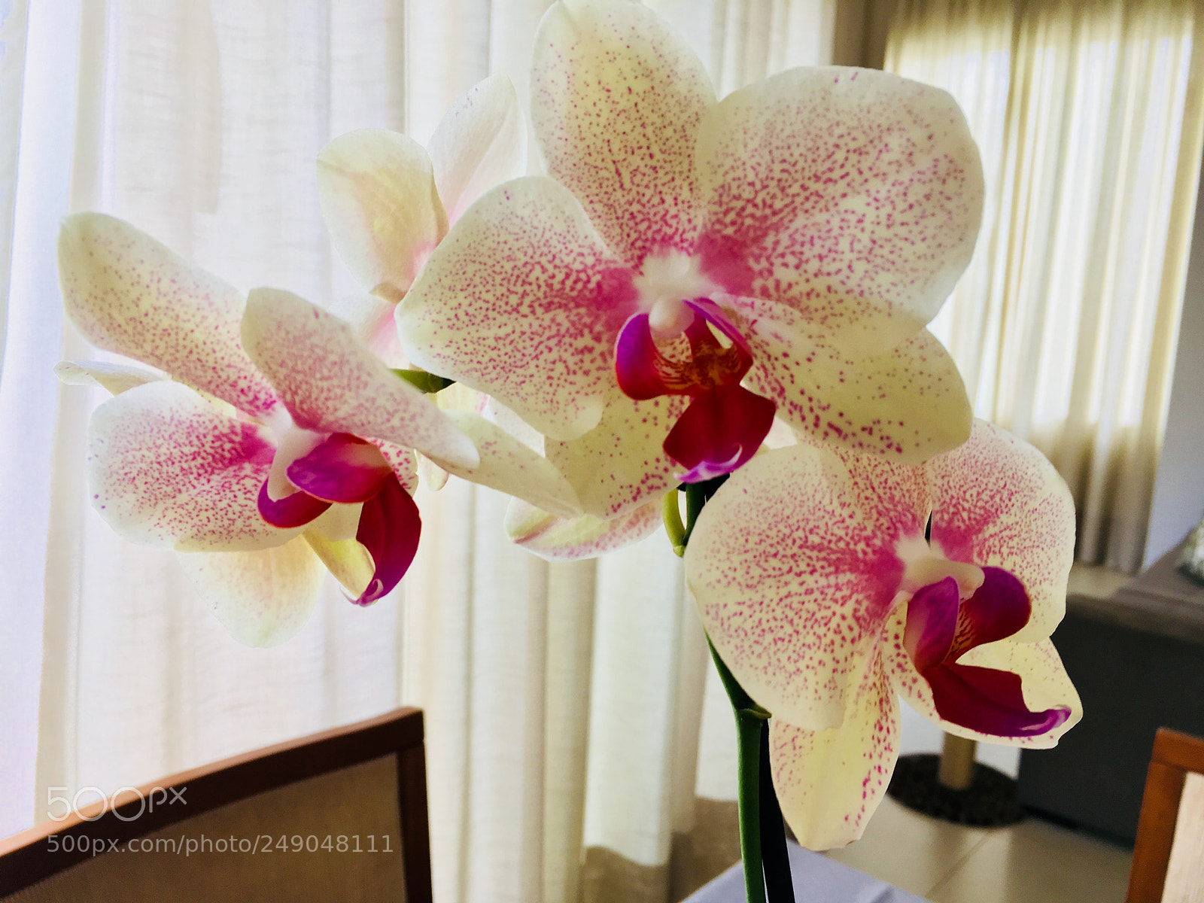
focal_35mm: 29
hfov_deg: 61.7
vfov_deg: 48.2
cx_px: 602
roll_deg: -4.4
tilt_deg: -9.2
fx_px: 1009
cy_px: 452
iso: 25
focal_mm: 4.15
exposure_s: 1/40
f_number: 2.2
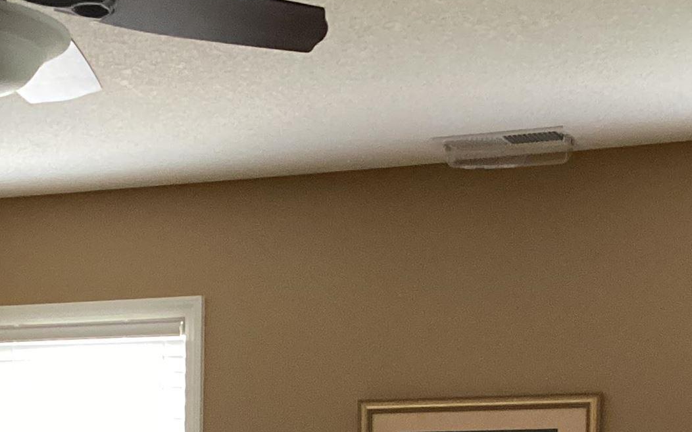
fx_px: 1810
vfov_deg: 12.9
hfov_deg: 21.6
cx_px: 337
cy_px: 654
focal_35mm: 96
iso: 320
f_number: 2.4
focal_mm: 3.3
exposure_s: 1/40
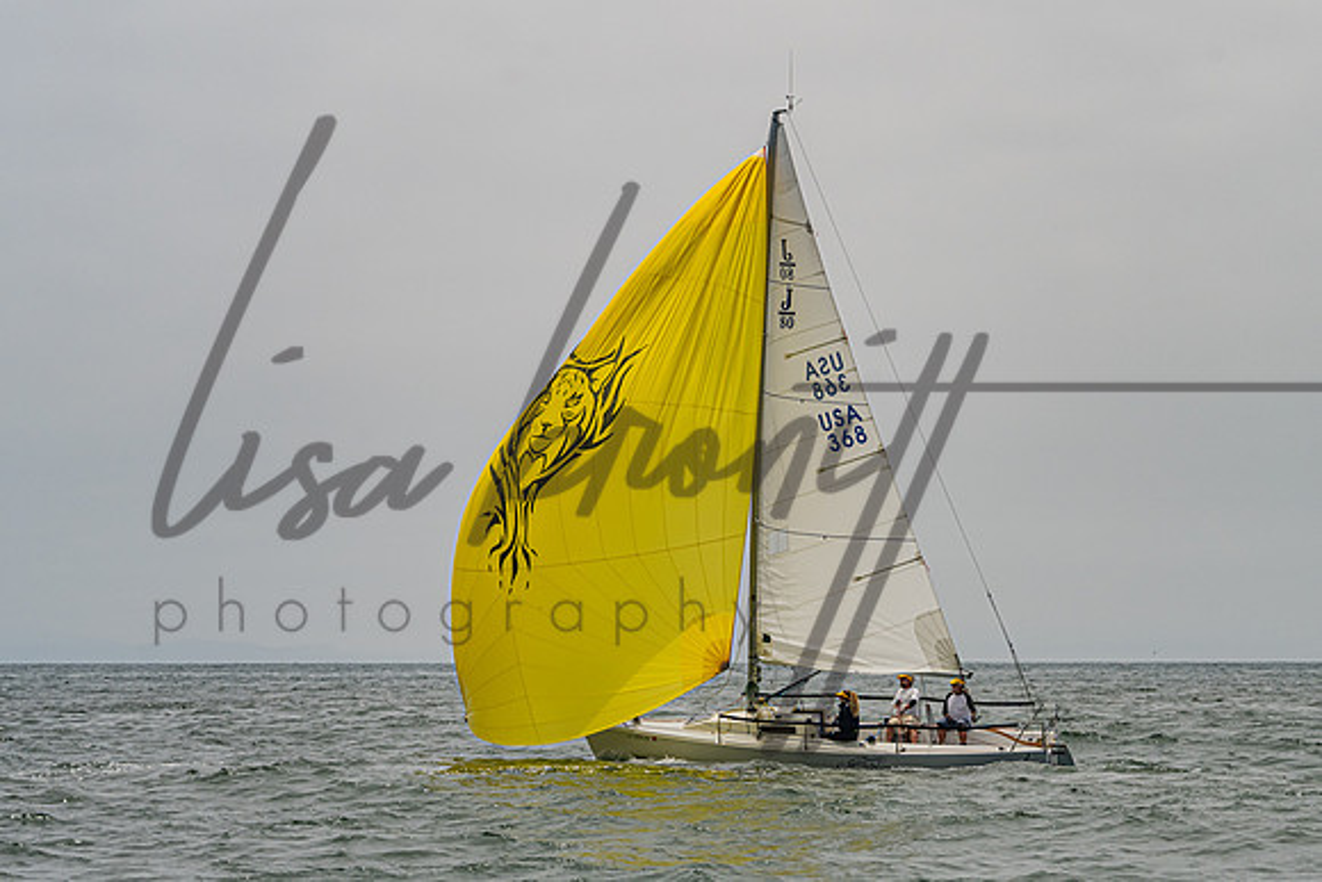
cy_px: 412
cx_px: 787
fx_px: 5288
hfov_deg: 14.2
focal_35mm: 144
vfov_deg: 9.5
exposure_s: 1/3200
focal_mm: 105
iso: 500
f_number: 8
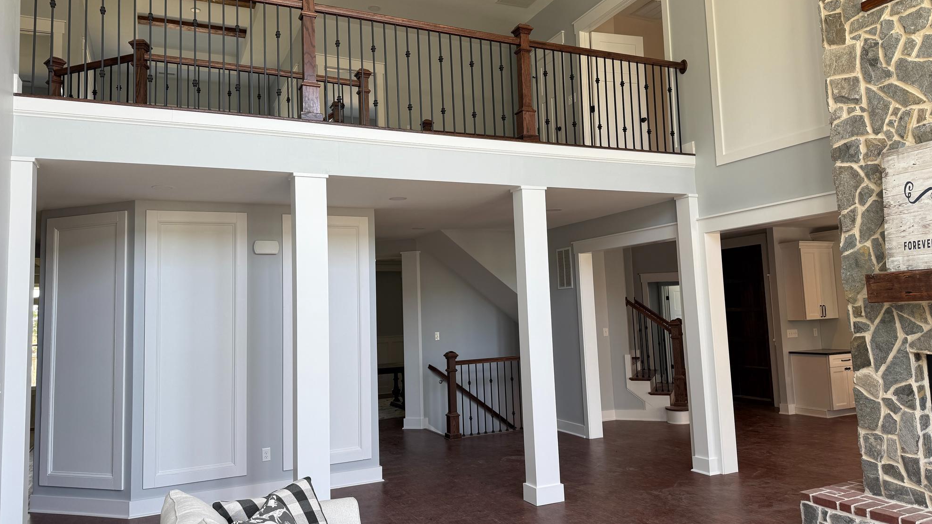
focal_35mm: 27
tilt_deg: +5.6
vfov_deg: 42.9
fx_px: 667
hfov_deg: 69.9
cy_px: 238
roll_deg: +2.6
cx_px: 471
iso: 80
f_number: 1.78
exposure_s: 1/121
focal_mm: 6.76
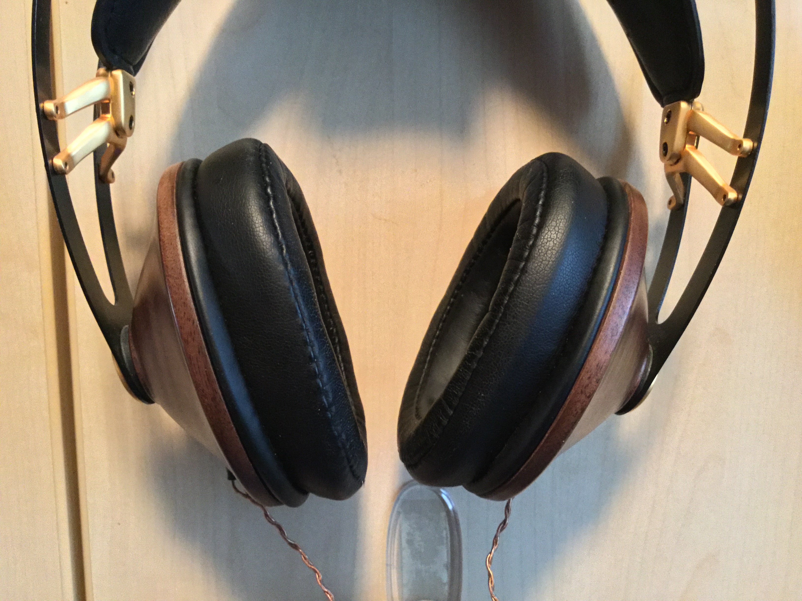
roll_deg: -0.7
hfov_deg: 58.4
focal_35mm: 31
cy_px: 300
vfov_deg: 45.4
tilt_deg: -3.8
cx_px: 401
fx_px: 718
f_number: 2.4
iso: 400
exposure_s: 1/15
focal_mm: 3.3
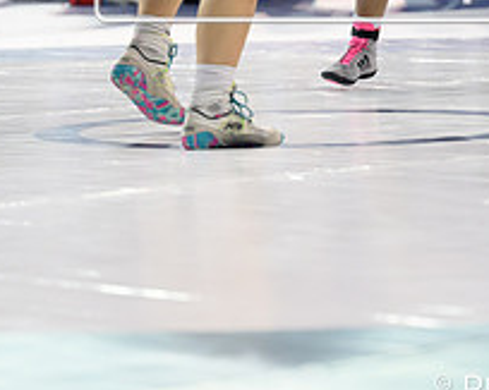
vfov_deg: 6.9
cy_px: -39
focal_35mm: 224
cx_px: 336
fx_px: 3240
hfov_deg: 8.6
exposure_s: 1/800
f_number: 2.8
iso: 2200
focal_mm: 84
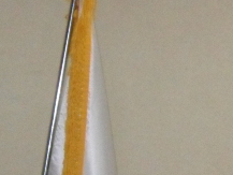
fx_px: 1906
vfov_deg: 5.2
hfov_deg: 6.9
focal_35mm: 283
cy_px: 315
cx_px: 349
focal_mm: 10.7
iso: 640
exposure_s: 1/90
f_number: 5.1
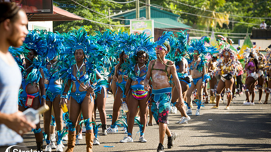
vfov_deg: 9.3
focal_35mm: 130
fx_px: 934
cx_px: 140
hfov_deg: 16.5
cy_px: 74
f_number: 5.6
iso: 100
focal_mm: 120
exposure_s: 1/200
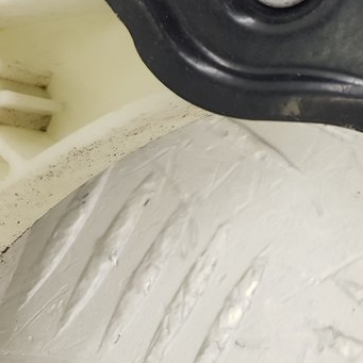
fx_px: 819
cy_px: -44
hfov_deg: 21.3
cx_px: 535
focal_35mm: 69
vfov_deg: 23.4
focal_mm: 4.2
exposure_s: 1/100
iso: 80
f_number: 1.7
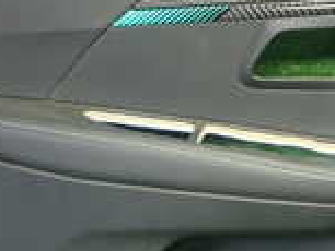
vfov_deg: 15.1
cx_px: 291
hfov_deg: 19.7
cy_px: 118
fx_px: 949
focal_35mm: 98
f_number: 2
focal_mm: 4.5
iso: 200
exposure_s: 1/30
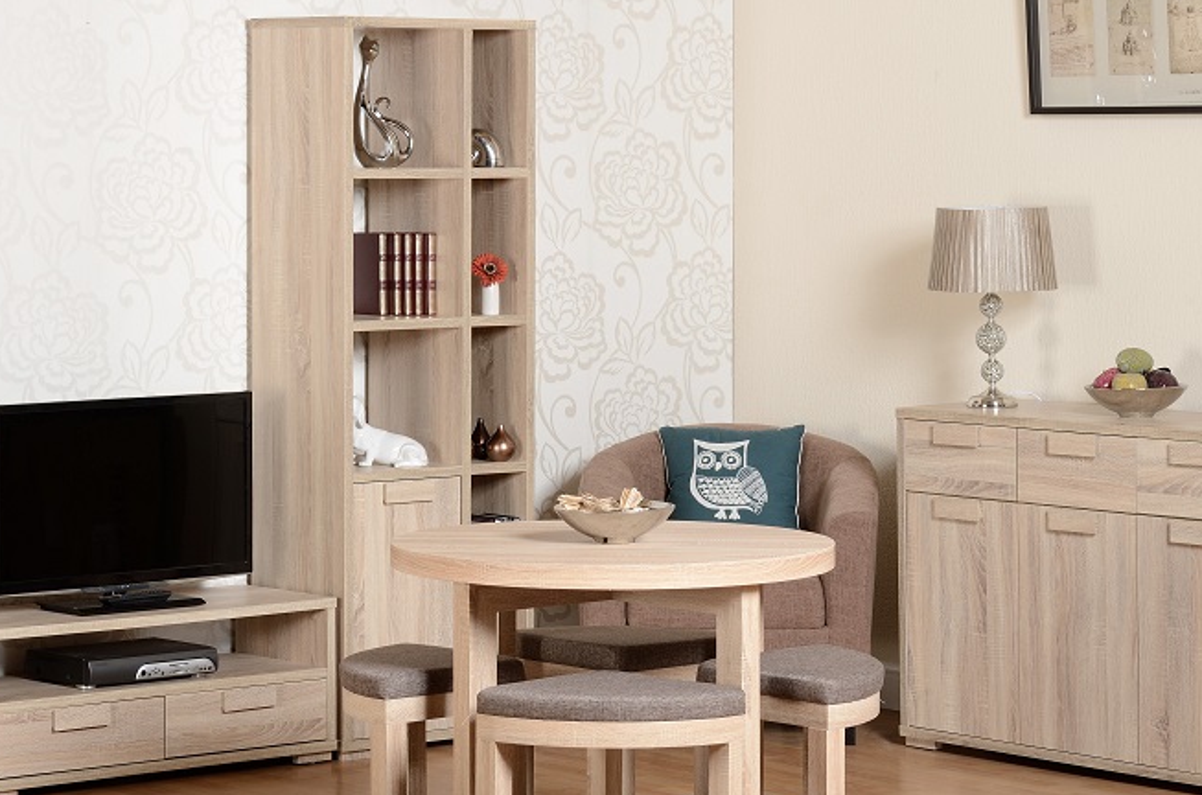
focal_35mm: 120
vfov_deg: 11.4
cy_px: 475
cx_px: 508
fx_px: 3997
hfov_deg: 17.1
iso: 100
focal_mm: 58
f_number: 8
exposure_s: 1/250
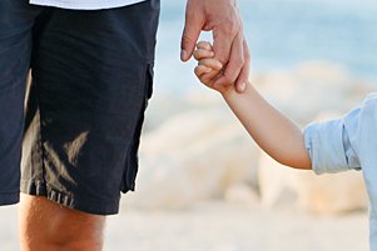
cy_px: 189
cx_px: 431
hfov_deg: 6.0
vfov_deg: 4.1
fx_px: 3552
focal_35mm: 339
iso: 200
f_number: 3.2
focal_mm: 85
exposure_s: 1/200
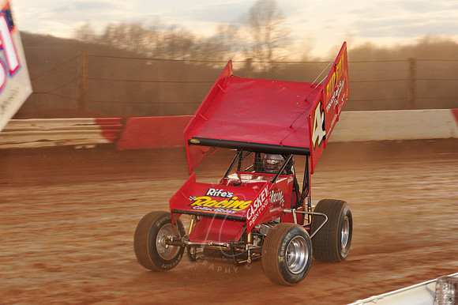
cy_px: 152
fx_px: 1335
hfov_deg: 19.5
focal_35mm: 105
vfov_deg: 13.0
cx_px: 229
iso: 640
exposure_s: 1/250
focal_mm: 105
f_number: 9
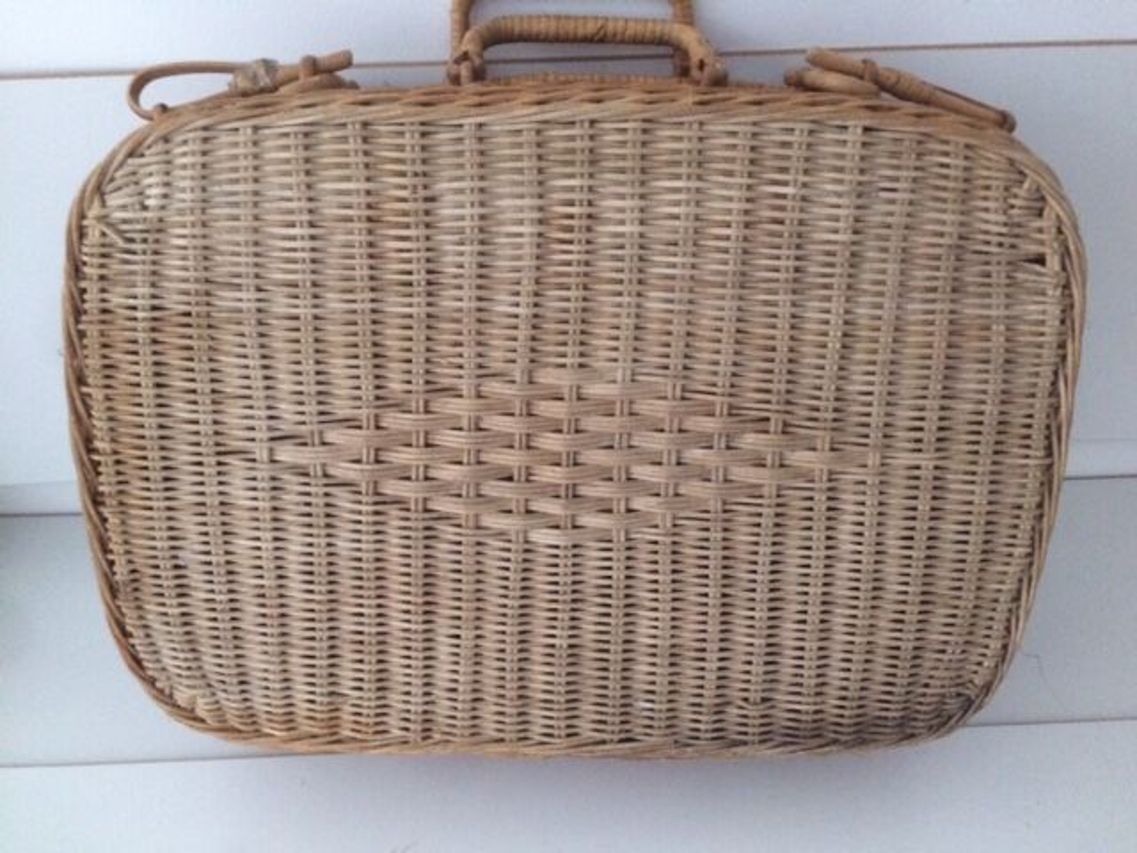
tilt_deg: -41.0
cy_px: 426
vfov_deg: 48.2
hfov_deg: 61.7
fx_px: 953
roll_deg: +1.2
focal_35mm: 29
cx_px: 568
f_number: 2.2
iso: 400
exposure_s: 1/17
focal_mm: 4.15
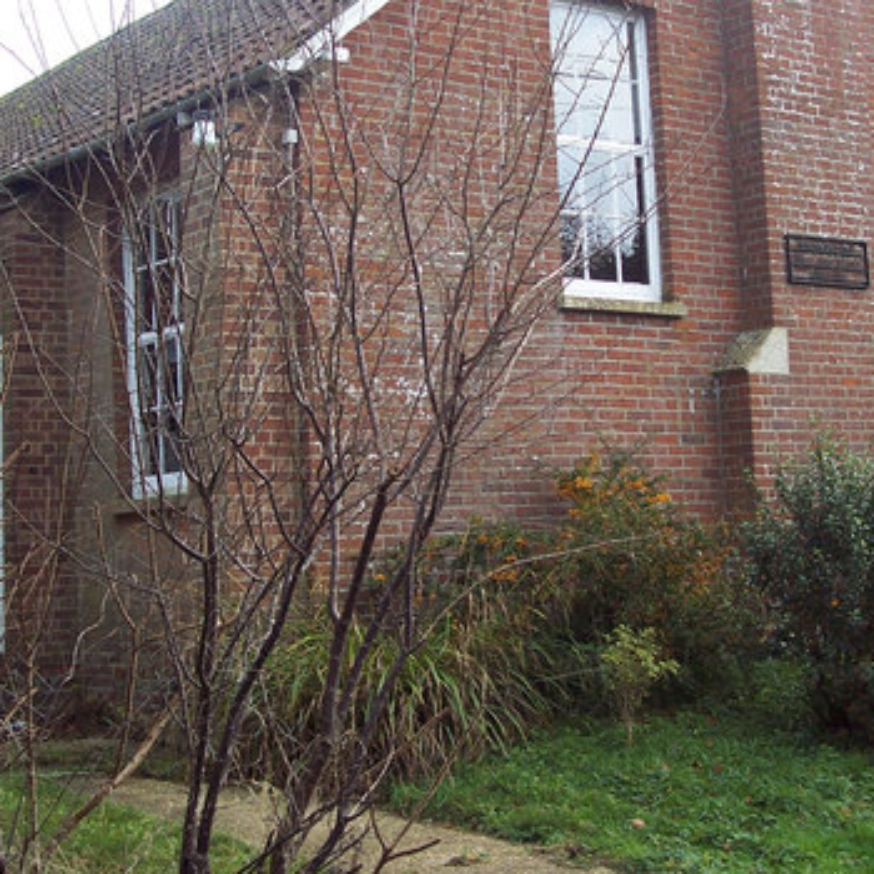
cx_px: 512
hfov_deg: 27.3
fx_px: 1800
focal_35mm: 63
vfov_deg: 27.1
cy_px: 290
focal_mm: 8
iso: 100
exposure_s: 1/90
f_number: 3.4
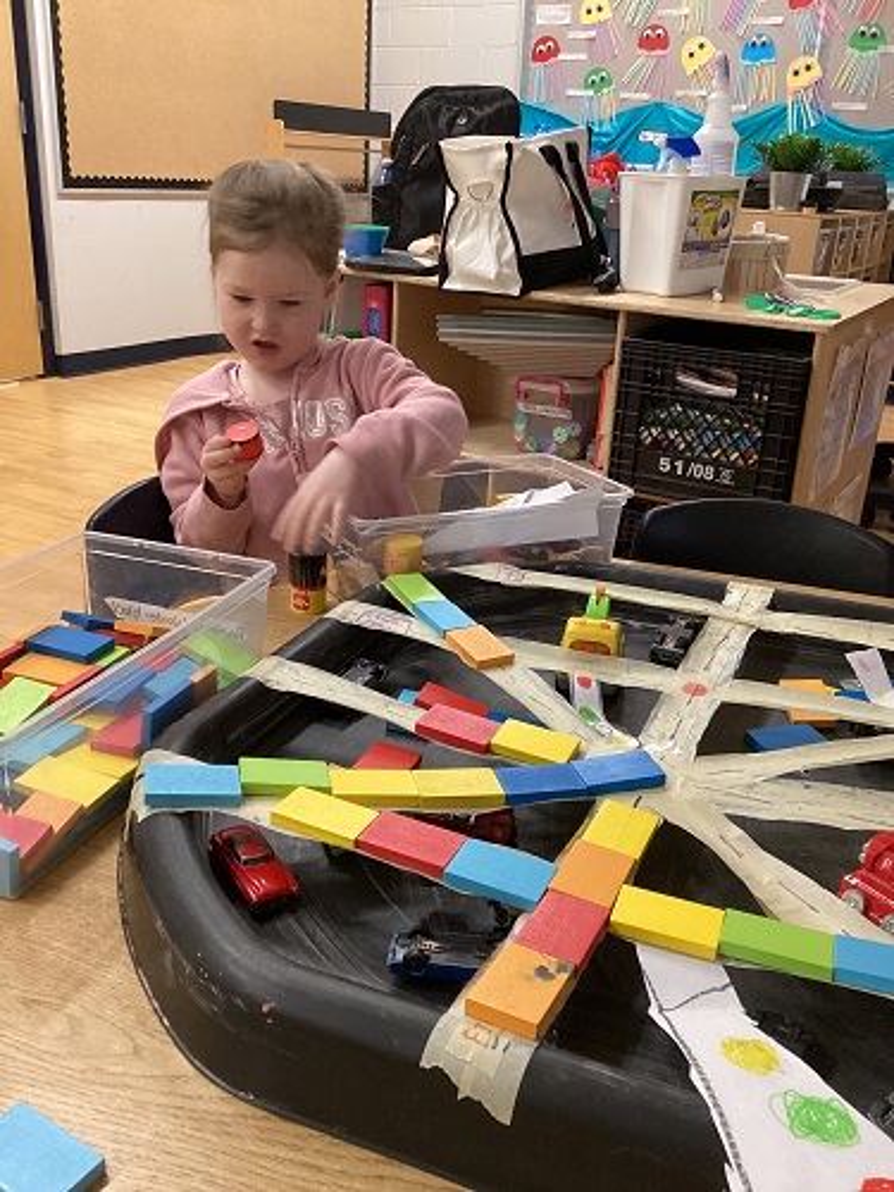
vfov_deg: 58.4
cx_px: 447
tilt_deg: -20.9
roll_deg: -2.4
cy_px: 596
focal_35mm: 31
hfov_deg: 45.4
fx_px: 1067
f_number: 2.4
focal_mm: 3.3
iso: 320
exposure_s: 1/40
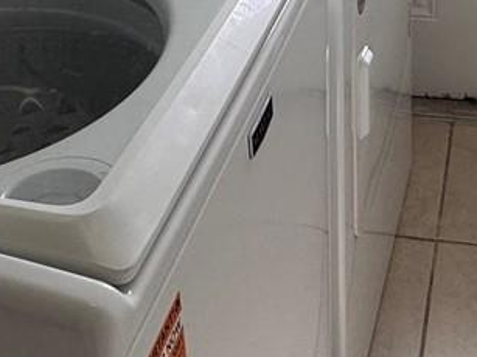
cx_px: 357
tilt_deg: -10.7
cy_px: -286
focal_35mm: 73
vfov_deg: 16.7
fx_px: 1006
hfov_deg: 26.4
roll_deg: +0.0
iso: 50
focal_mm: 2.22
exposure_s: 1/120
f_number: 2.2
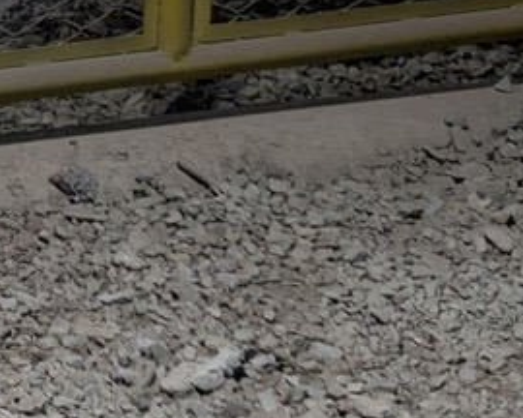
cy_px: 52
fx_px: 2693
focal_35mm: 174
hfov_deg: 10.6
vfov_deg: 8.9
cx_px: -327
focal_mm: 6.9
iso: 56
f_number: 1.68
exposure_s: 1/100
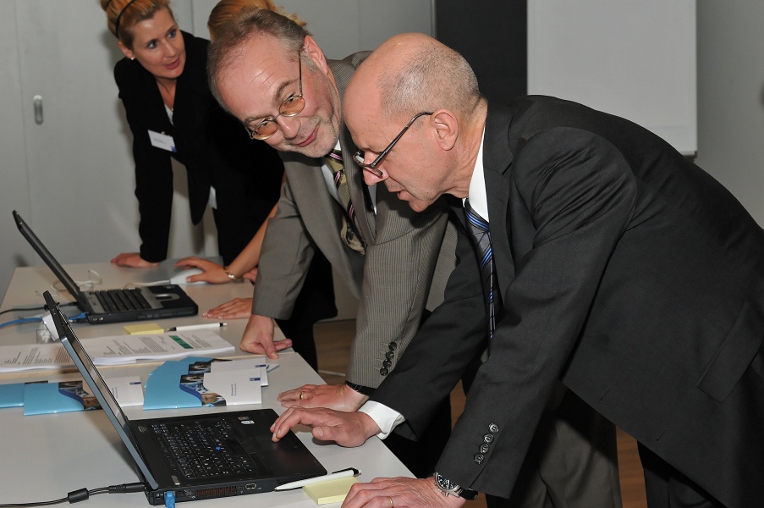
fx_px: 1272
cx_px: 382
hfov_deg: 33.4
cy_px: 254
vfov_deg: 22.6
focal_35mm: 60
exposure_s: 1/60
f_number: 5.6
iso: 400
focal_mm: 40
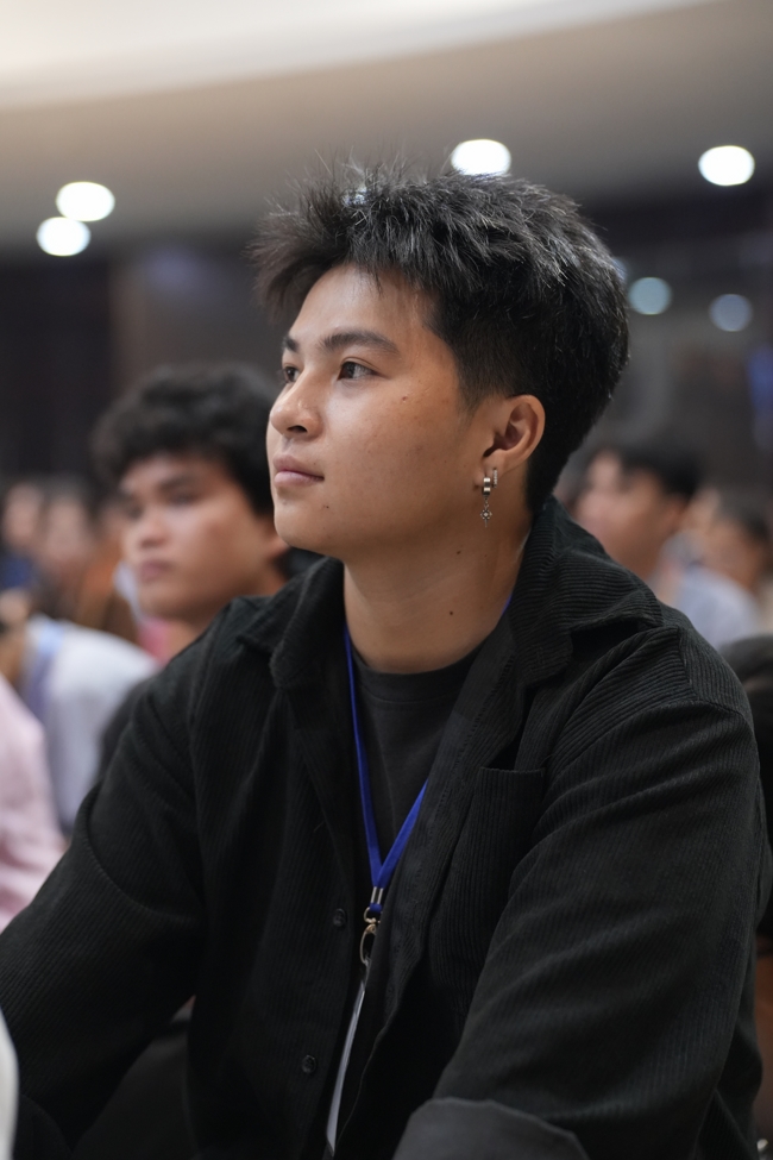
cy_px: 580
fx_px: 2222
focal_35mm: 69
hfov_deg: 19.7
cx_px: 386
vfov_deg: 29.2
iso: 4000
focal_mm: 69
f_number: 2.8
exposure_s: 1/200
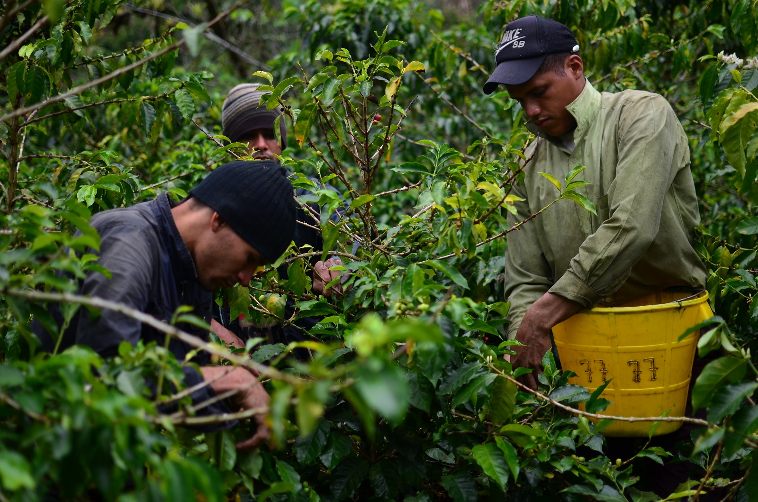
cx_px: 379
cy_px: 251
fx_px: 1103
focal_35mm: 52
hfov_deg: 37.9
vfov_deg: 25.6
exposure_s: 1/1600
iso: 125
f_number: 1.8
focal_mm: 35
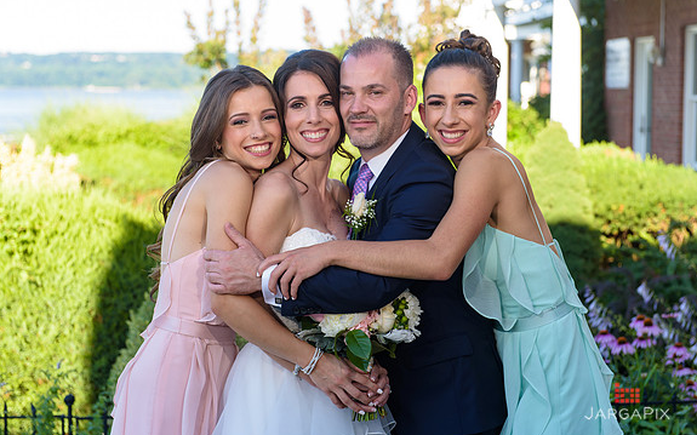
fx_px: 1367
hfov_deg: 28.6
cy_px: 211
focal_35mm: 72
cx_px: 349
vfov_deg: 18.1
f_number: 4
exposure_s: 1/250
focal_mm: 70
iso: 200
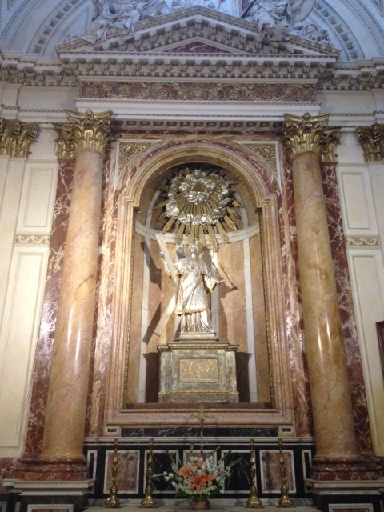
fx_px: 518
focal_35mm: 35
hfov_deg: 40.7
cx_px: 192
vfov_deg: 52.6
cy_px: 256
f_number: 2.4
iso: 400
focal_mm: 4.28
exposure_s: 1/20
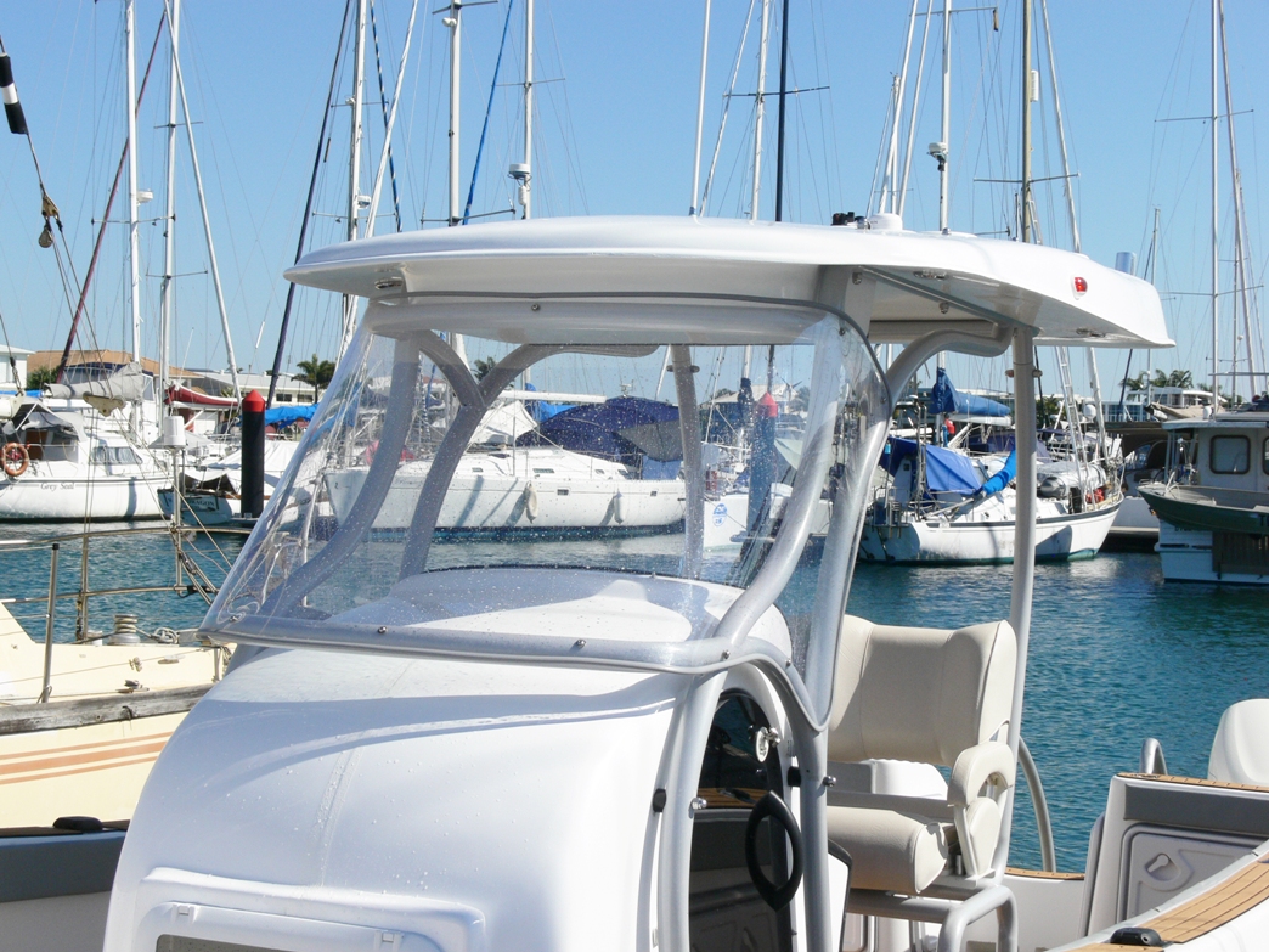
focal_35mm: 62
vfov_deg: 23.7
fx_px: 2273
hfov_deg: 31.2
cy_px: 476
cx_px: 634
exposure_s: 1/400
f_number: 7.1
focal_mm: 13.2
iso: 80
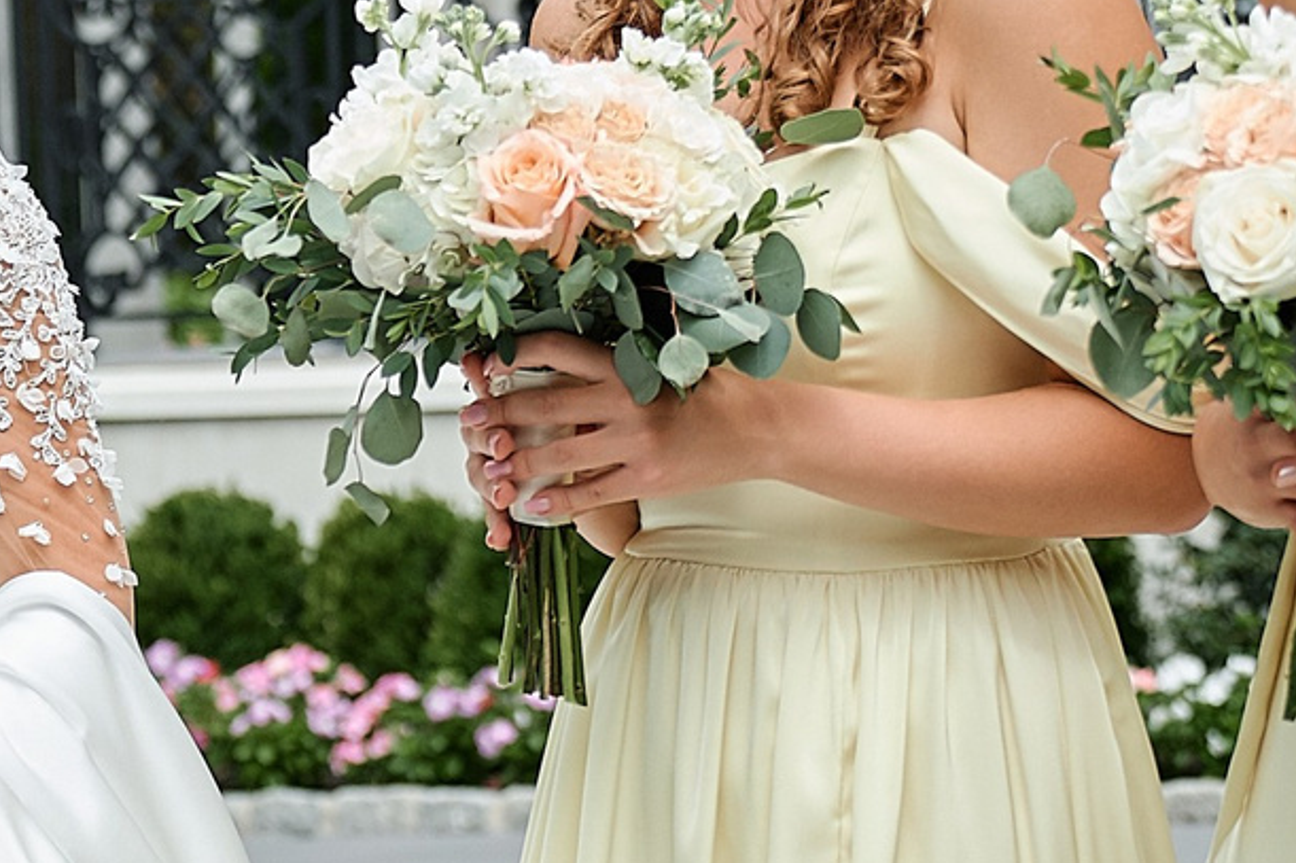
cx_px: 437
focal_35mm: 176
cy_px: 735
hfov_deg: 11.7
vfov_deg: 7.8
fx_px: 6334
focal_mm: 42
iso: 400
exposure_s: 1/3200
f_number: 2.8
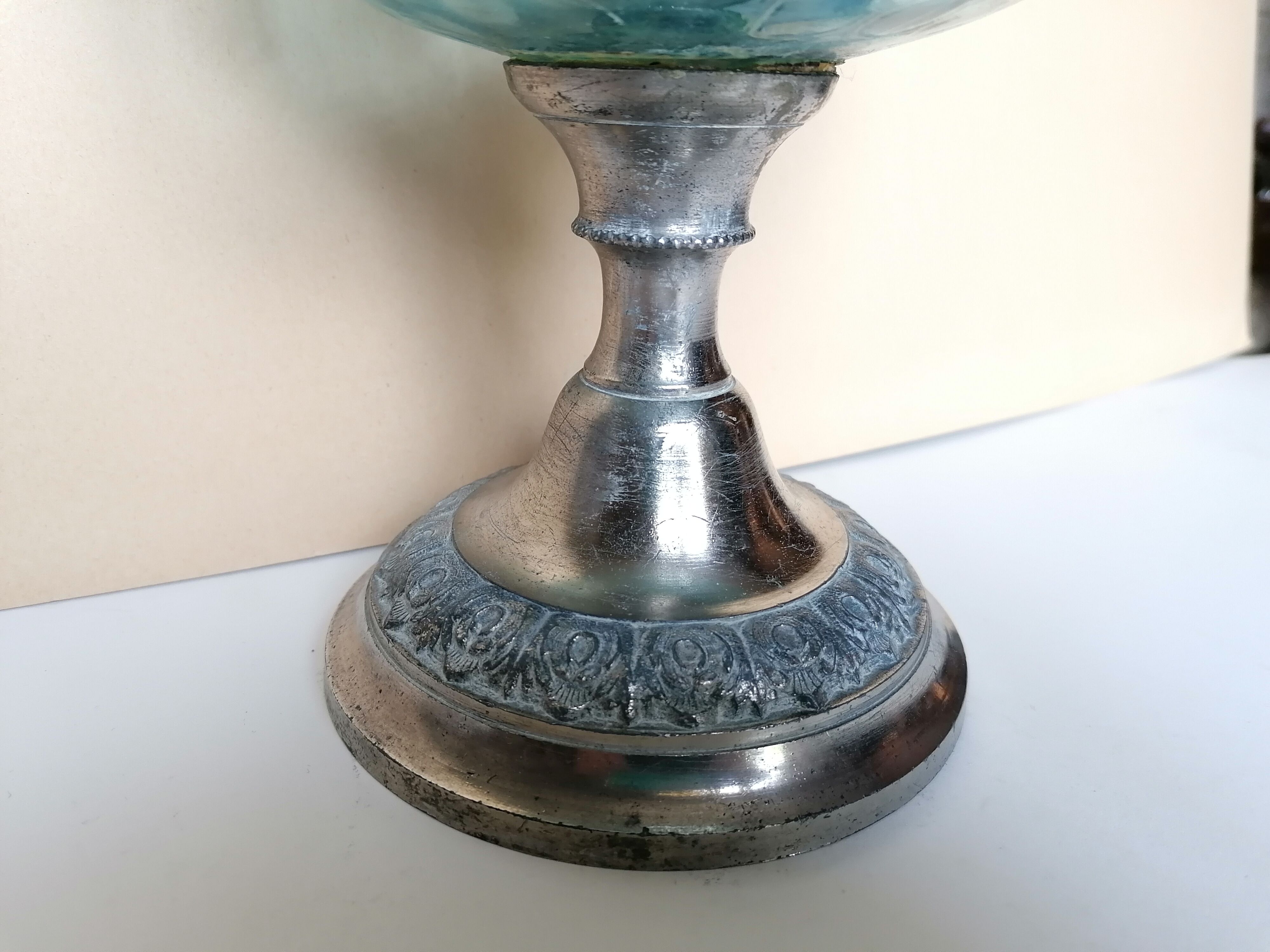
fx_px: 991
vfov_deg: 51.4
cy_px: 476
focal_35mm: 27
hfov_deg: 65.3
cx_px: 635
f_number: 1.8
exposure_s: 1/50
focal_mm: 4.75
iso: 100
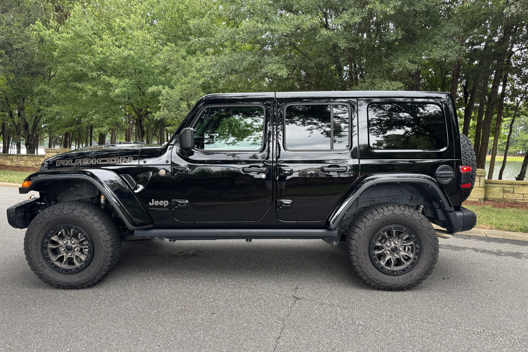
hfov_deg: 71.5
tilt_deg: -5.5
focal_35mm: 25
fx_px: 367
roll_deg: -0.1
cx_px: 264
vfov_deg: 51.3
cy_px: 179
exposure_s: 1/121
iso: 125
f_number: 1.78
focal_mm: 6.76
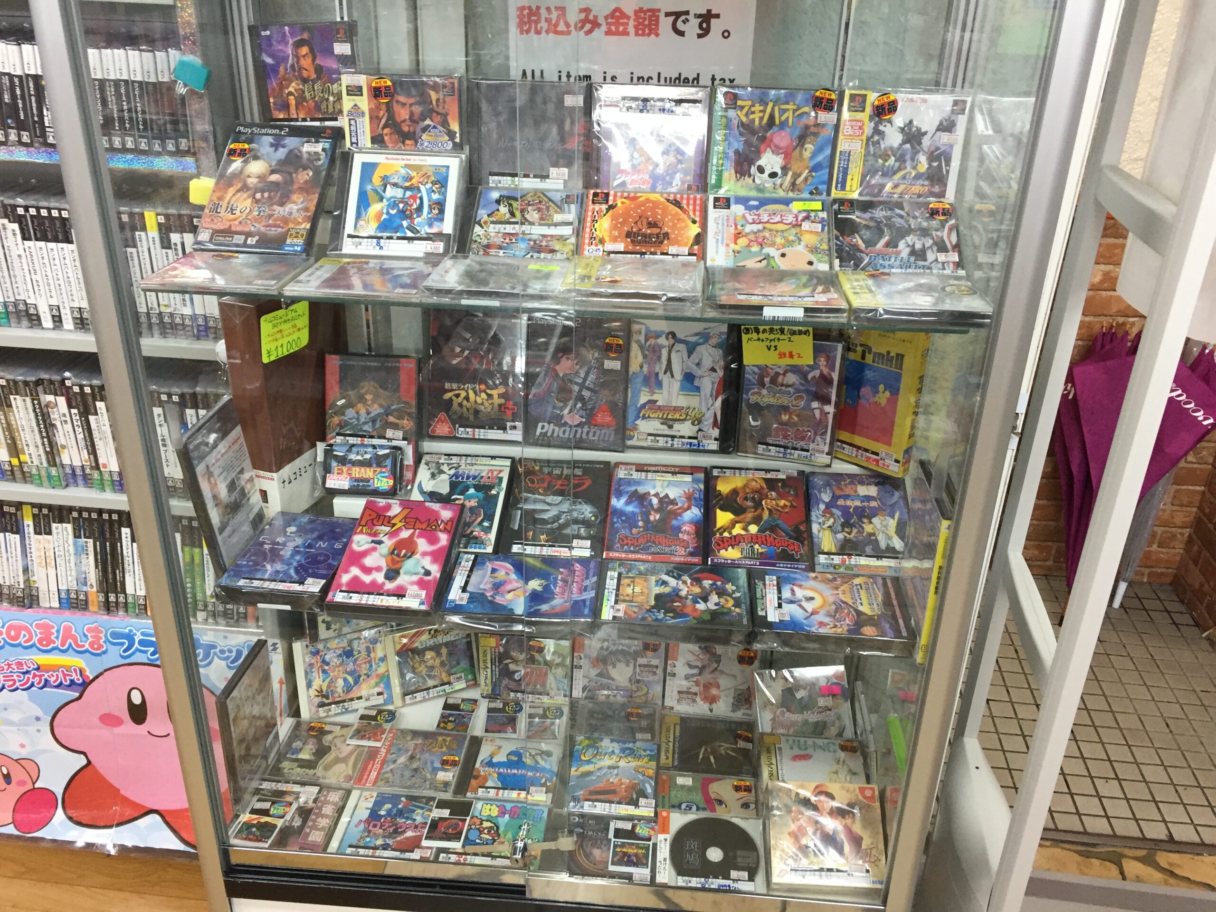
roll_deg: -1.7
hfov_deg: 61.7
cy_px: 456
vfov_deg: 48.2
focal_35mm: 29
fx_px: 1019
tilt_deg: -24.7
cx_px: 608
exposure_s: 1/30
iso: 50
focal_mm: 4.15
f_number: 2.2
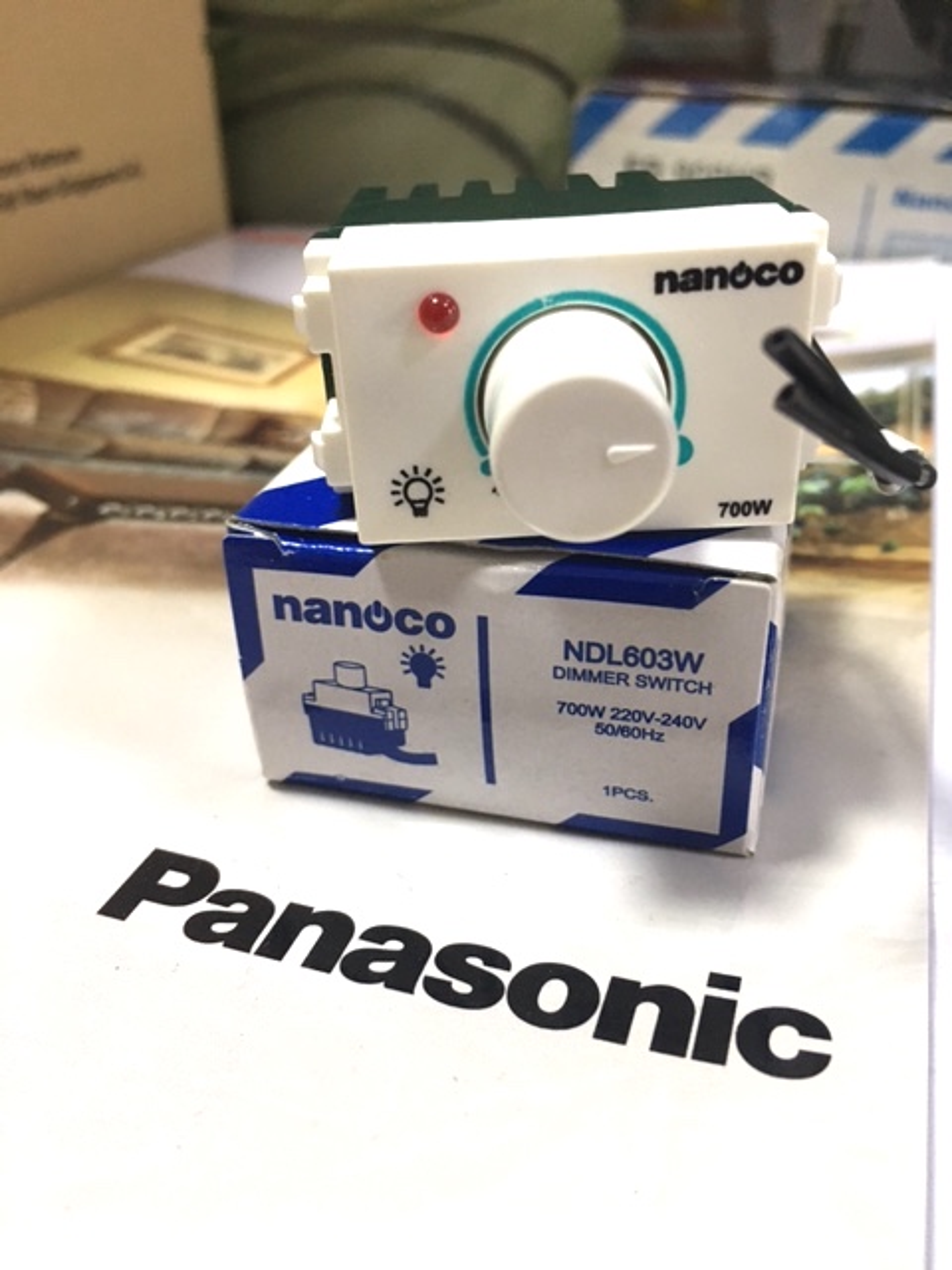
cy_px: 635
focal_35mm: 29
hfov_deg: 48.2
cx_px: 476
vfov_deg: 61.7
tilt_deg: -29.4
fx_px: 1063
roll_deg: +0.0
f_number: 2.2
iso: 200
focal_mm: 4.15
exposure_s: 1/33
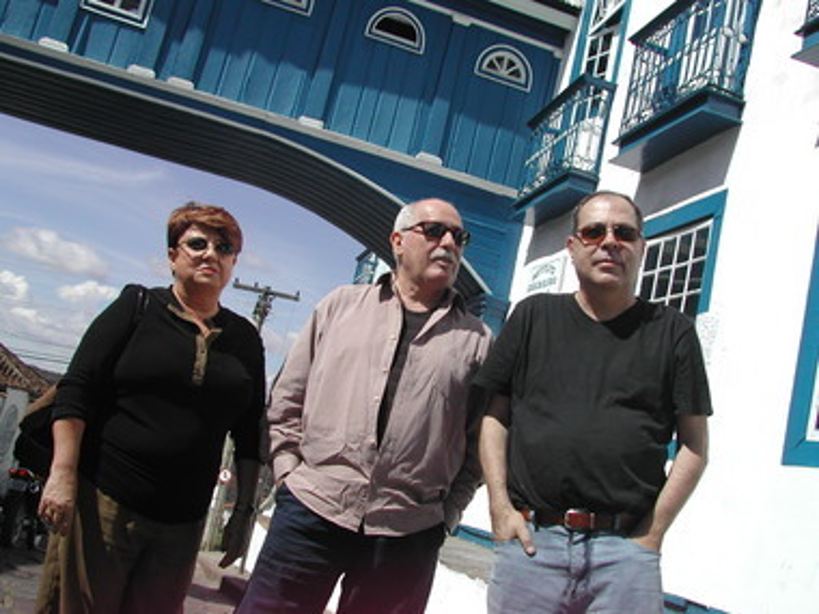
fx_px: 899
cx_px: 410
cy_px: 307
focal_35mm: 38
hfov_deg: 49.0
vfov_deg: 37.7
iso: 100
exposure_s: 1/322
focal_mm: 8
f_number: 7.6
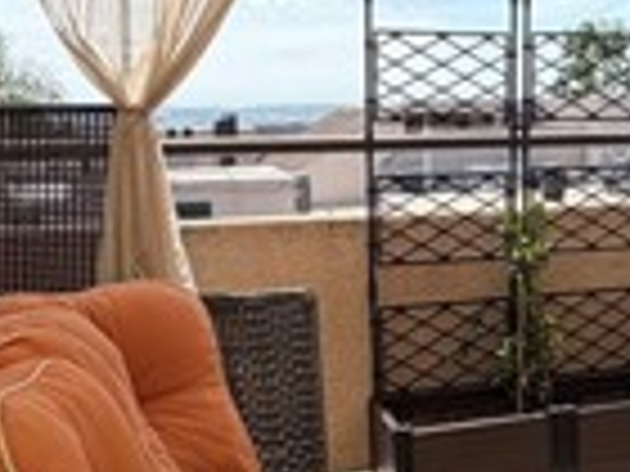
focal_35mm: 64
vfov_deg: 22.9
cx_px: 702
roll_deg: +1.0
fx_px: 1165
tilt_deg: -3.4
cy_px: 175
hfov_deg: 27.5
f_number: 2.2
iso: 40
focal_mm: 2.22
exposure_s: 1/770
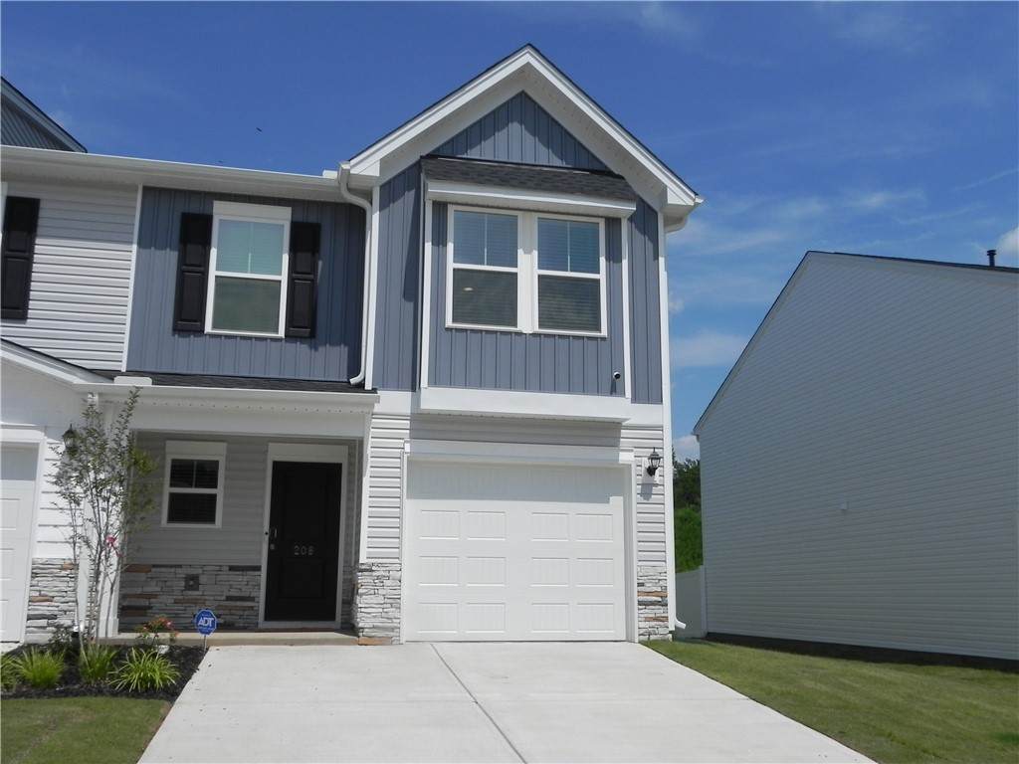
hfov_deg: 55.4
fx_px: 971
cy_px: 382
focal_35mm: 33
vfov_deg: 42.9
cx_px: 510
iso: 160
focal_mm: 5.9
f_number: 8
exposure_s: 1/694
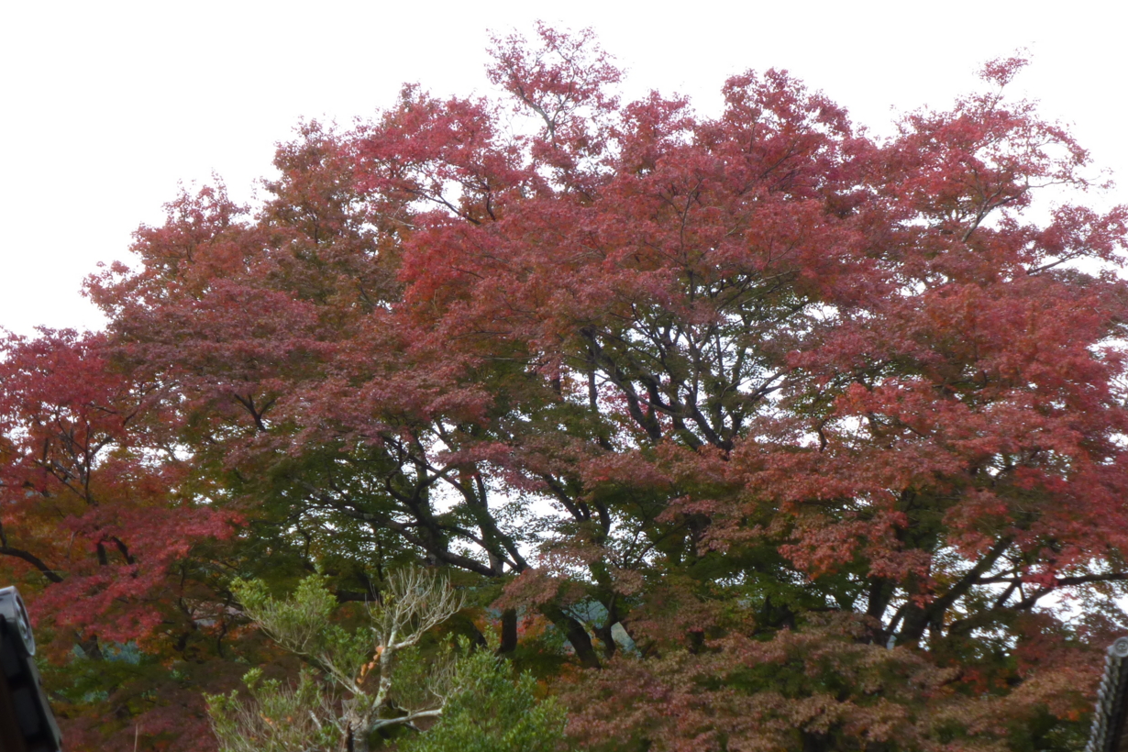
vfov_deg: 9.9
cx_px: 652
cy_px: 425
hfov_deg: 14.9
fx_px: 4324
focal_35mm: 138
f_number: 5.3
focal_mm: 18.2
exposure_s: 1/100
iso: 100
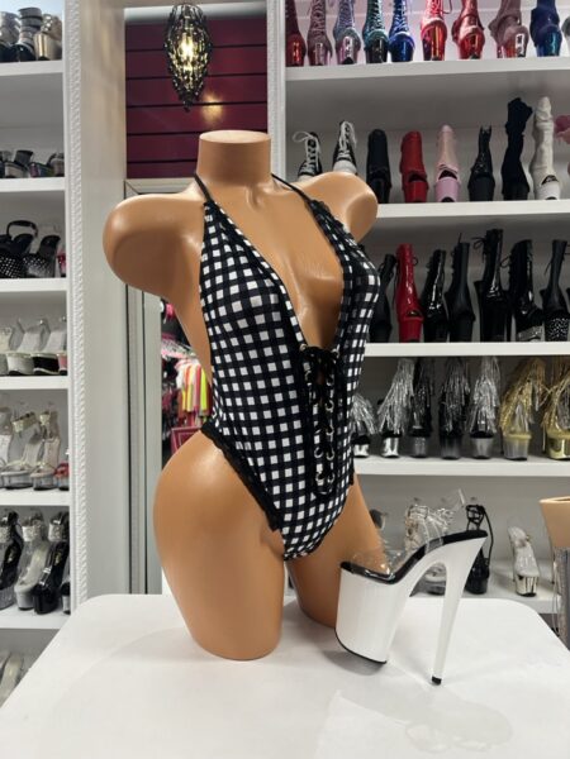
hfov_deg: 53.1
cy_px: 380
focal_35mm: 26
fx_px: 571
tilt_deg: -1.0
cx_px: 285
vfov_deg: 67.3
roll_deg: +1.1
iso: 100
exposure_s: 1/60
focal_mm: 5.7
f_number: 1.5
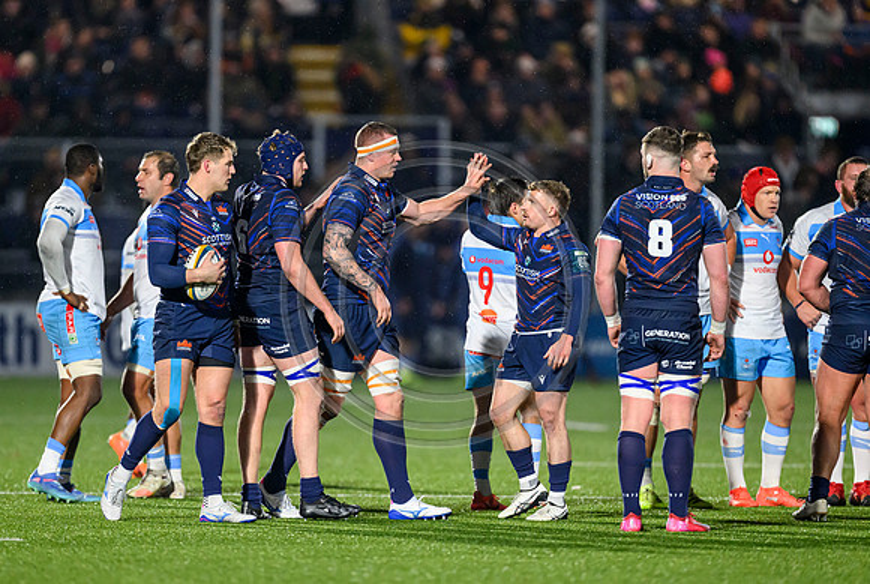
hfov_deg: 4.3
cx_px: 377
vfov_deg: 2.9
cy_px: 325
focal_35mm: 477
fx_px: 11553
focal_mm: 400
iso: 5000
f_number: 2.8
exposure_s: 1/1250
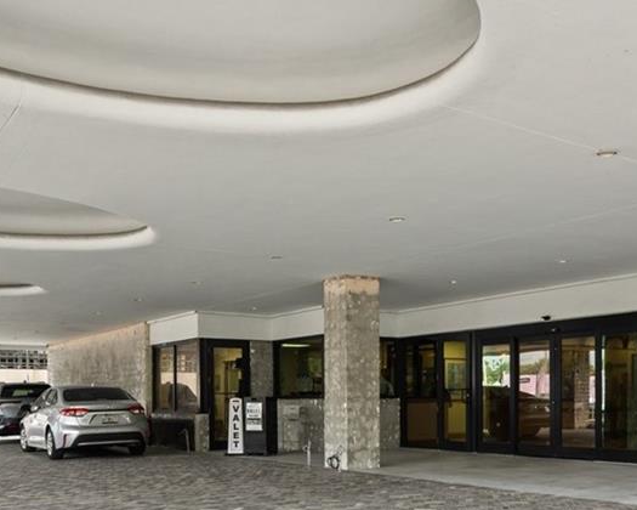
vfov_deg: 35.5
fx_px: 754
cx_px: 322
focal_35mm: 40
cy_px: 441
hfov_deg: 45.8
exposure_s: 1/10
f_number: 8
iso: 200
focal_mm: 14
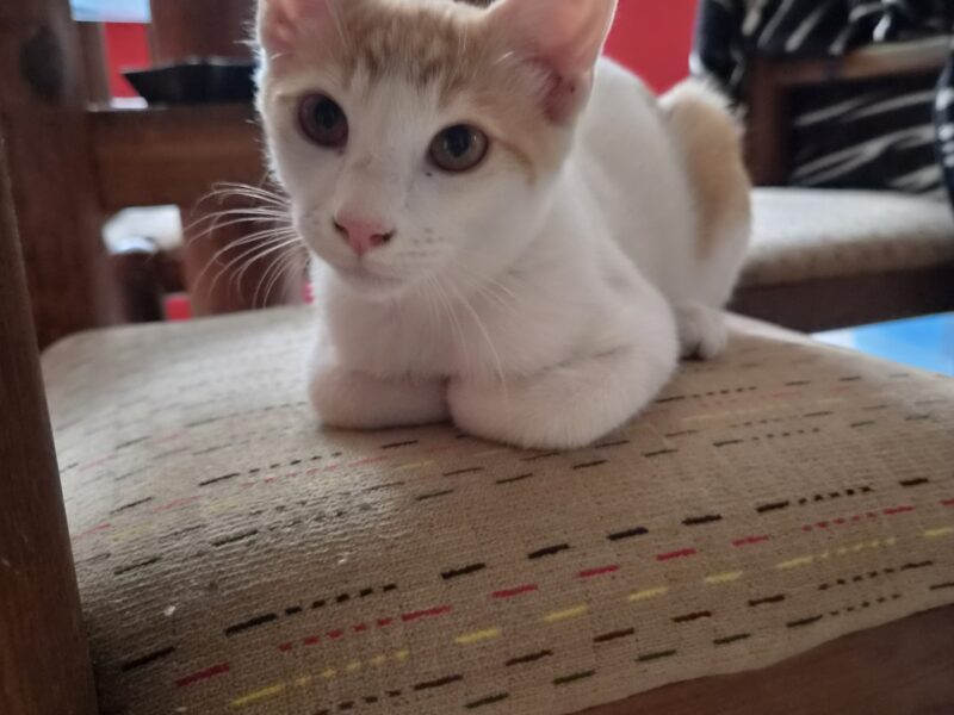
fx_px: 634
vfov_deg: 58.9
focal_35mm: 23
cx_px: 477
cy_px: 358
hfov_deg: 73.9
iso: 1250
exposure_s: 1/60
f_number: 1.8
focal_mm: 5.4
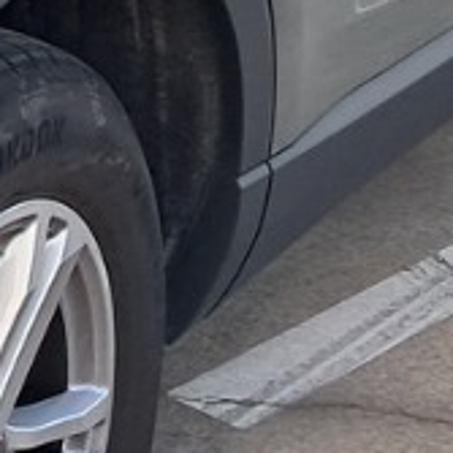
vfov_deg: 9.4
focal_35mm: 183
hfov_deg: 8.9
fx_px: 2709
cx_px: -502
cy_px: -141
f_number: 1.8
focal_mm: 4
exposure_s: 1/171
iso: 50
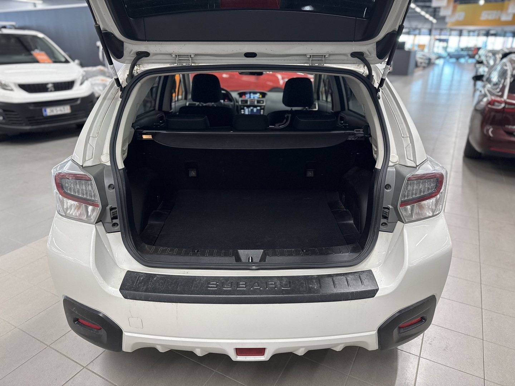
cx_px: 258
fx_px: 357
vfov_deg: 56.8
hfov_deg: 71.6
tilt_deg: -23.1
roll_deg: -1.2
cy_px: 193
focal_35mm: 24
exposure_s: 1/90
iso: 200
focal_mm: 6.76
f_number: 1.78
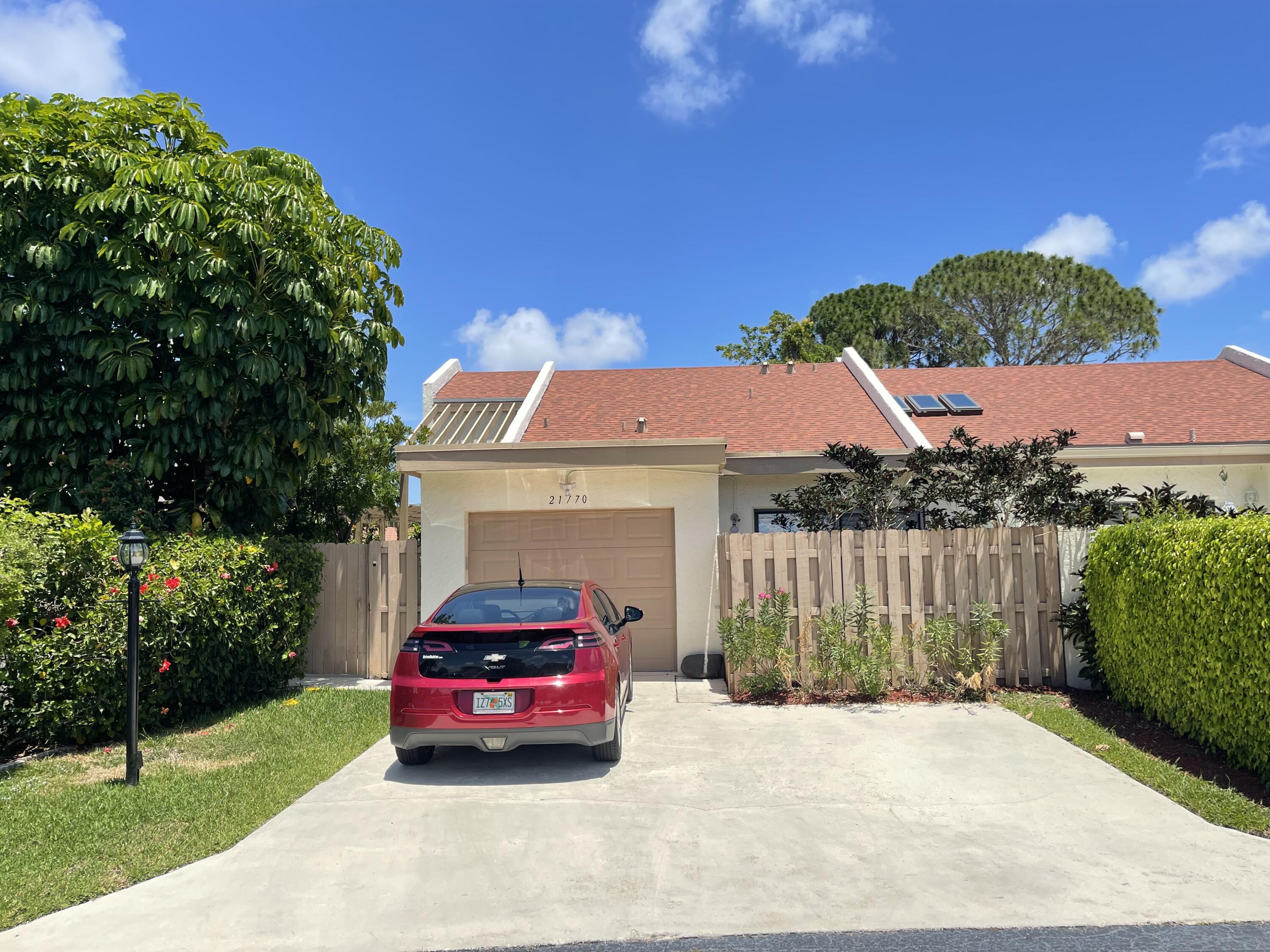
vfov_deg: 53.1
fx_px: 954
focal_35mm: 26
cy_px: 476
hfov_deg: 67.3
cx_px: 635
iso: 32
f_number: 1.6
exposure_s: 1/3922
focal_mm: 5.1
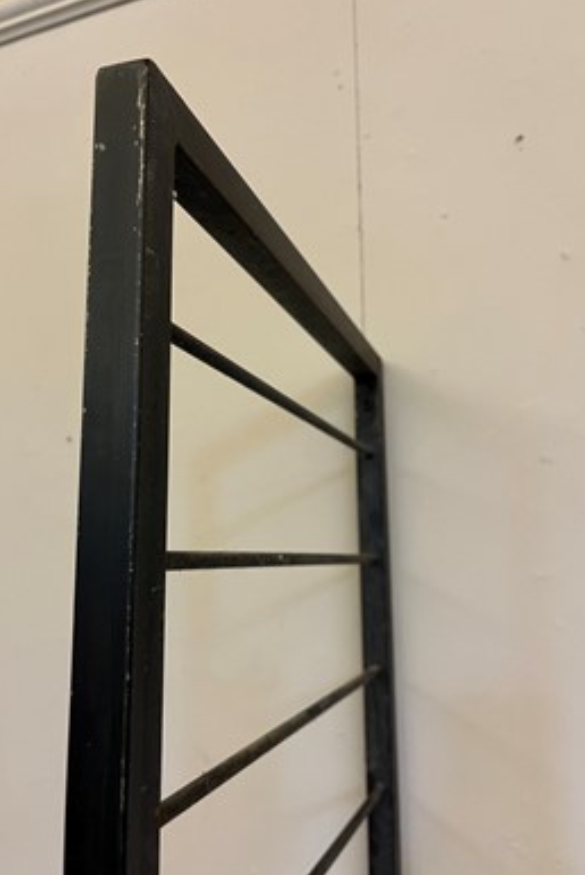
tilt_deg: +9.3
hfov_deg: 46.4
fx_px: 681
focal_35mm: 28
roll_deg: +0.8
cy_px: 442
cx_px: 261
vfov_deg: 65.4
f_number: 1.6
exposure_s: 1/50
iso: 250
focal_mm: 5.1
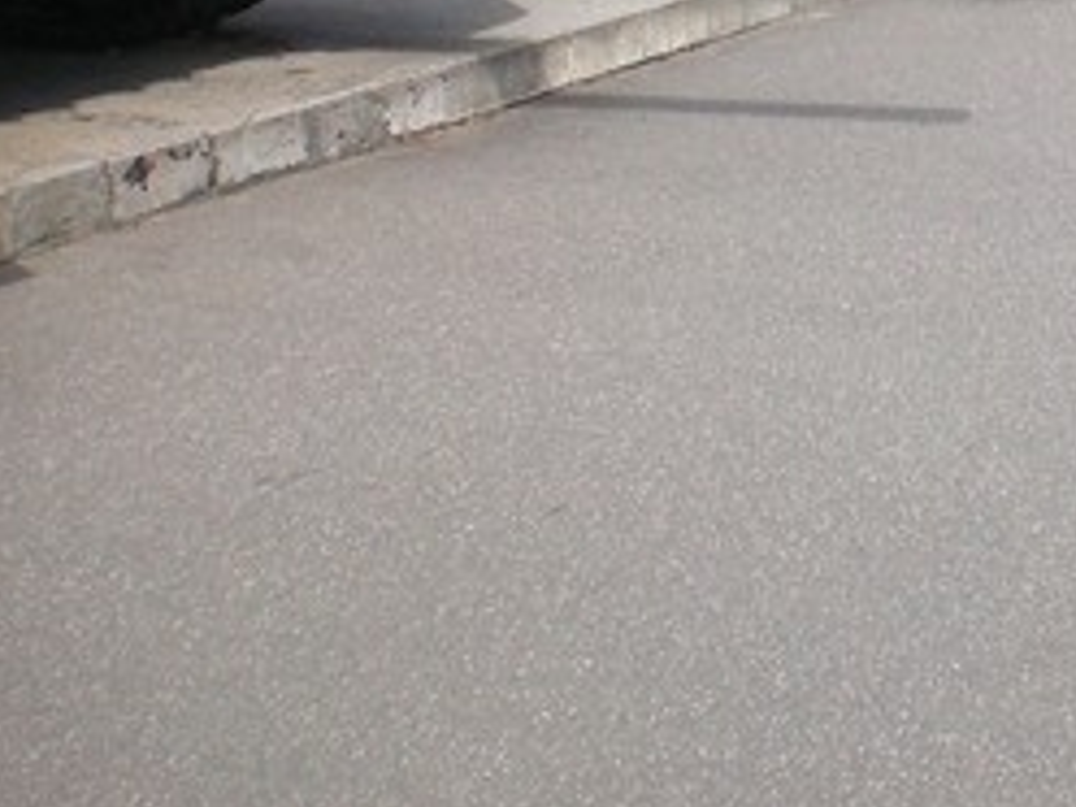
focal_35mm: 98
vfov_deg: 14.6
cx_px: 1202
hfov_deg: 19.2
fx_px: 3046
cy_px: -143
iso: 64
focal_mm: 6.3
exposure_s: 1/500
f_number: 4.6
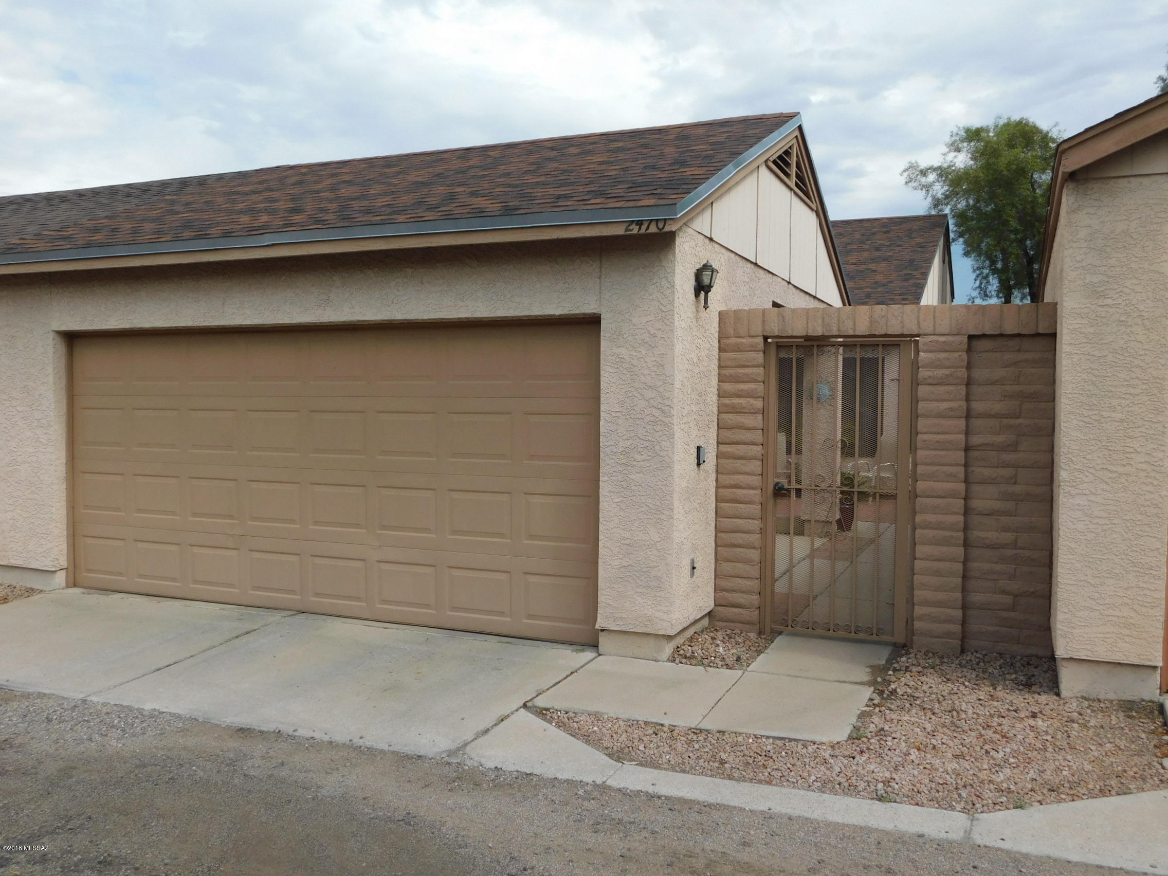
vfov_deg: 46.8
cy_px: 438
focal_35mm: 30
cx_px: 584
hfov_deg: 60.0
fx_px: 1012
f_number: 6.4
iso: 125
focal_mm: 5.3
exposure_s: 1/400
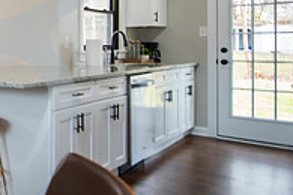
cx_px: -100
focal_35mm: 42
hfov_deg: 32.7
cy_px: 44
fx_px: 342
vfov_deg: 31.2
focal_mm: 14
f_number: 2.8
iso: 500
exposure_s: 1/125
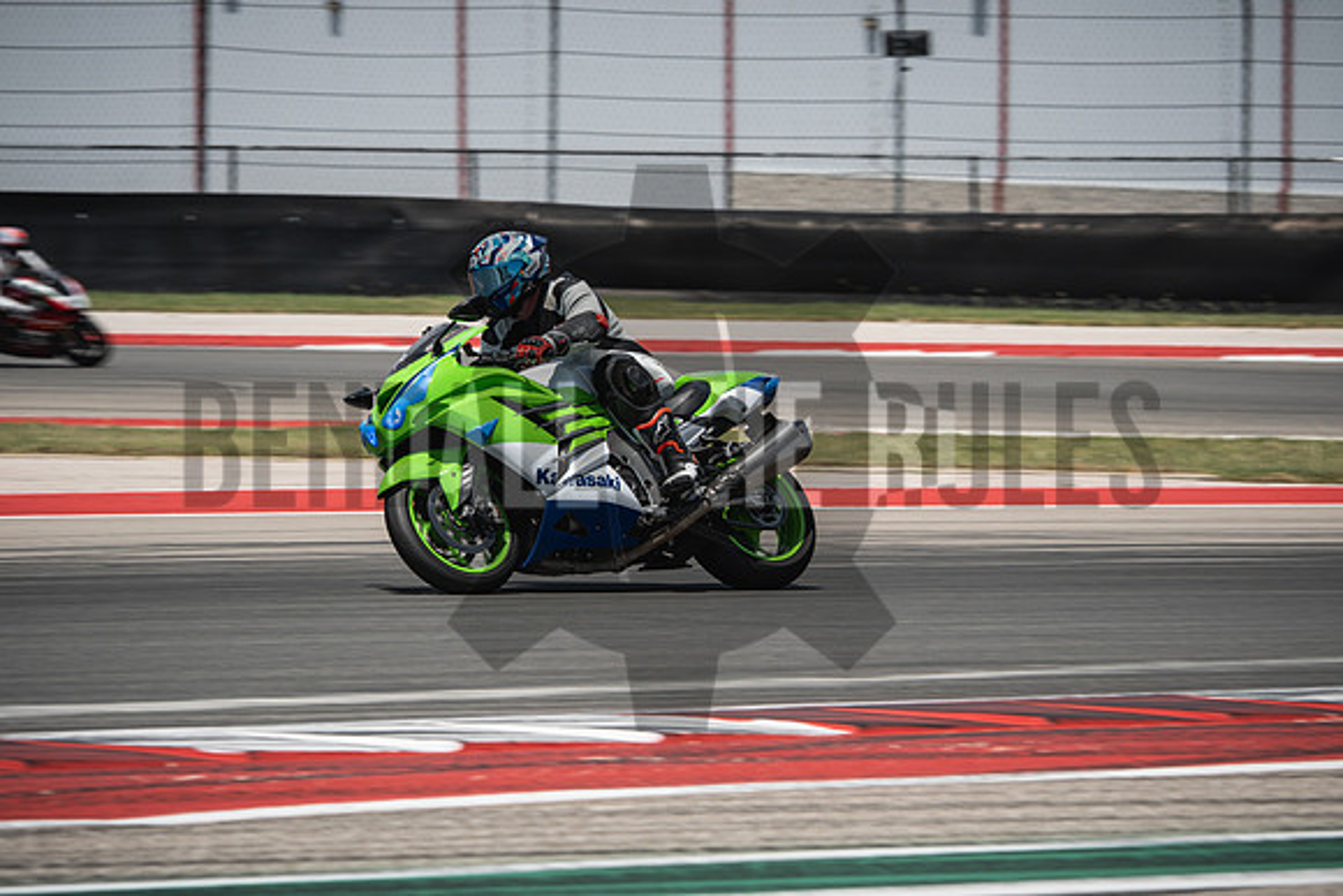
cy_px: 448
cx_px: 672
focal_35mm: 300
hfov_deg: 6.9
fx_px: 11194
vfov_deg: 4.6
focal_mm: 200
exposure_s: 1/400
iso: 160
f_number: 7.1
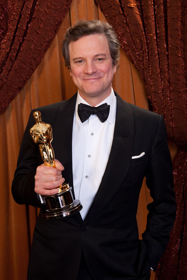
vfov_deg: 41.1
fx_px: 374
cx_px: 94
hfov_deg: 28.1
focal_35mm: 48
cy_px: 140
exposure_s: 1/160
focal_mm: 48
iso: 160
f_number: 8
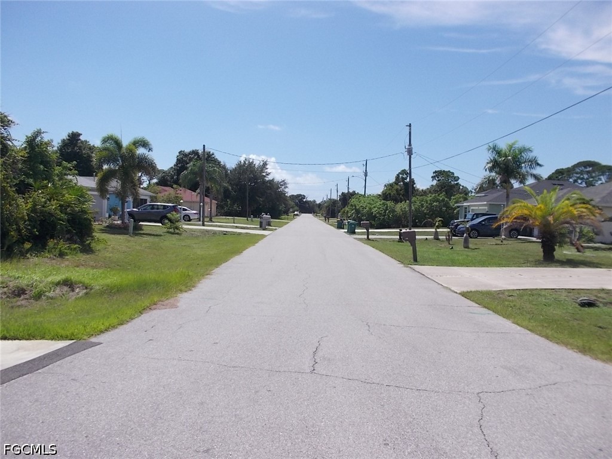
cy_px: 230
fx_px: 513
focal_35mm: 29
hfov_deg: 61.7
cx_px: 306
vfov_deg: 48.2
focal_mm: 4.1
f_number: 3.3
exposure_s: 1/1000
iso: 80
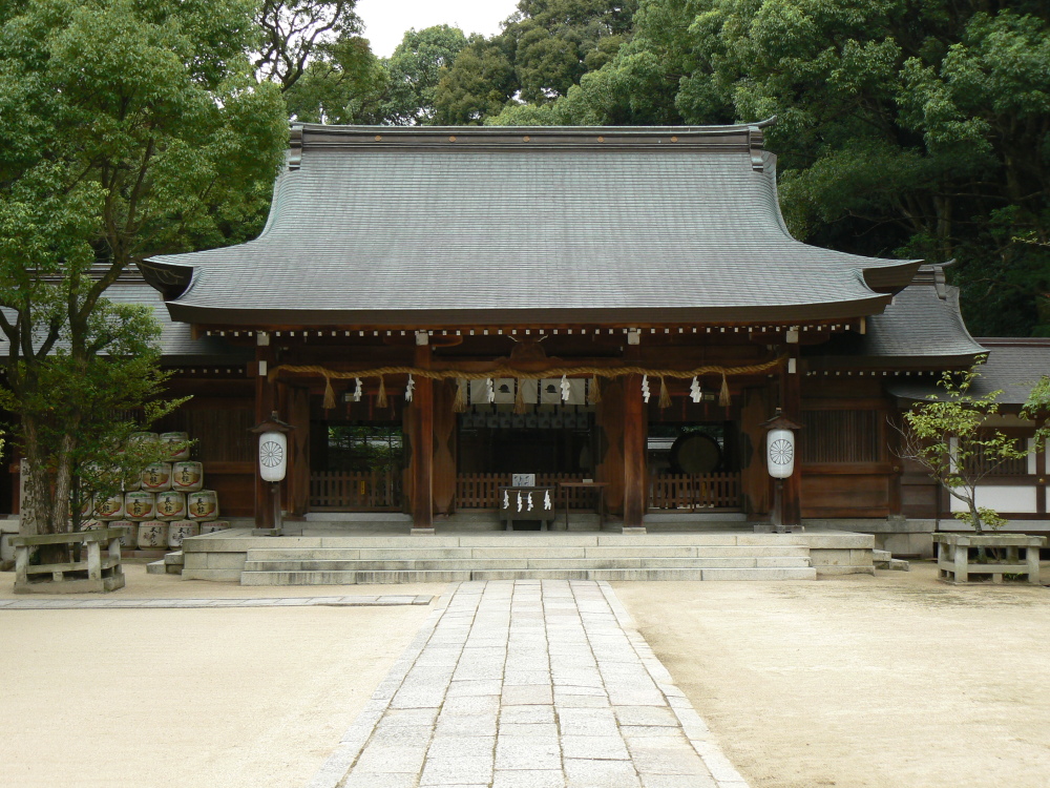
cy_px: 394
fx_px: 1759
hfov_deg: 33.2
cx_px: 525
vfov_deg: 25.2
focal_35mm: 58
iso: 80
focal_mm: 9.6
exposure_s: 1/100
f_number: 4
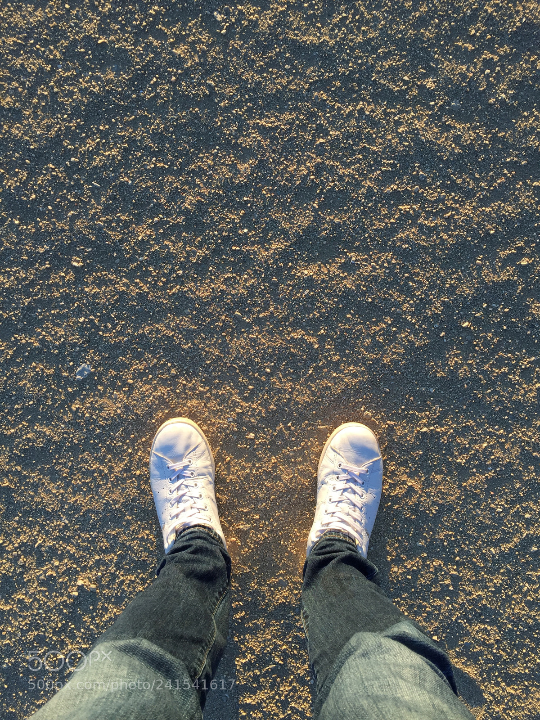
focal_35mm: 29
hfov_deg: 48.2
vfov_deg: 61.7
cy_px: 360
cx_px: 270
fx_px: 603
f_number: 2.2
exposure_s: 1/314
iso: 32
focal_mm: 4.15
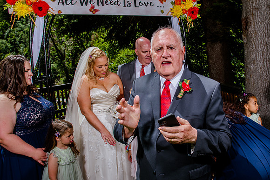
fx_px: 242
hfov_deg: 57.6
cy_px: 90
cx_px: 170
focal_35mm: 32
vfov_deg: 40.9
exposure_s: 1/400
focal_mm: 24
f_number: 8
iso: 160
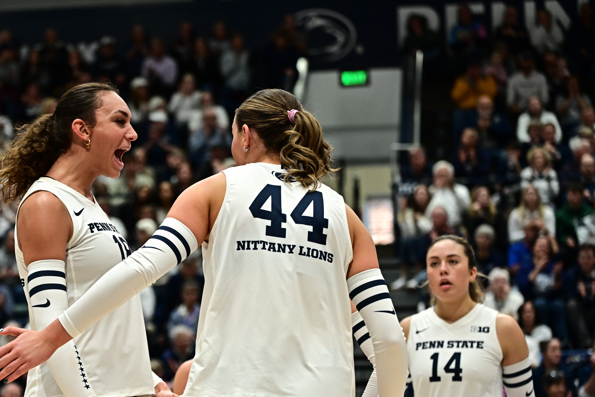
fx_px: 2363
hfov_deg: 14.3
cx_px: 125
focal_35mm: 143
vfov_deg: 9.6
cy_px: 273
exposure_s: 1/1000
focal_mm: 90
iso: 2000
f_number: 2.8
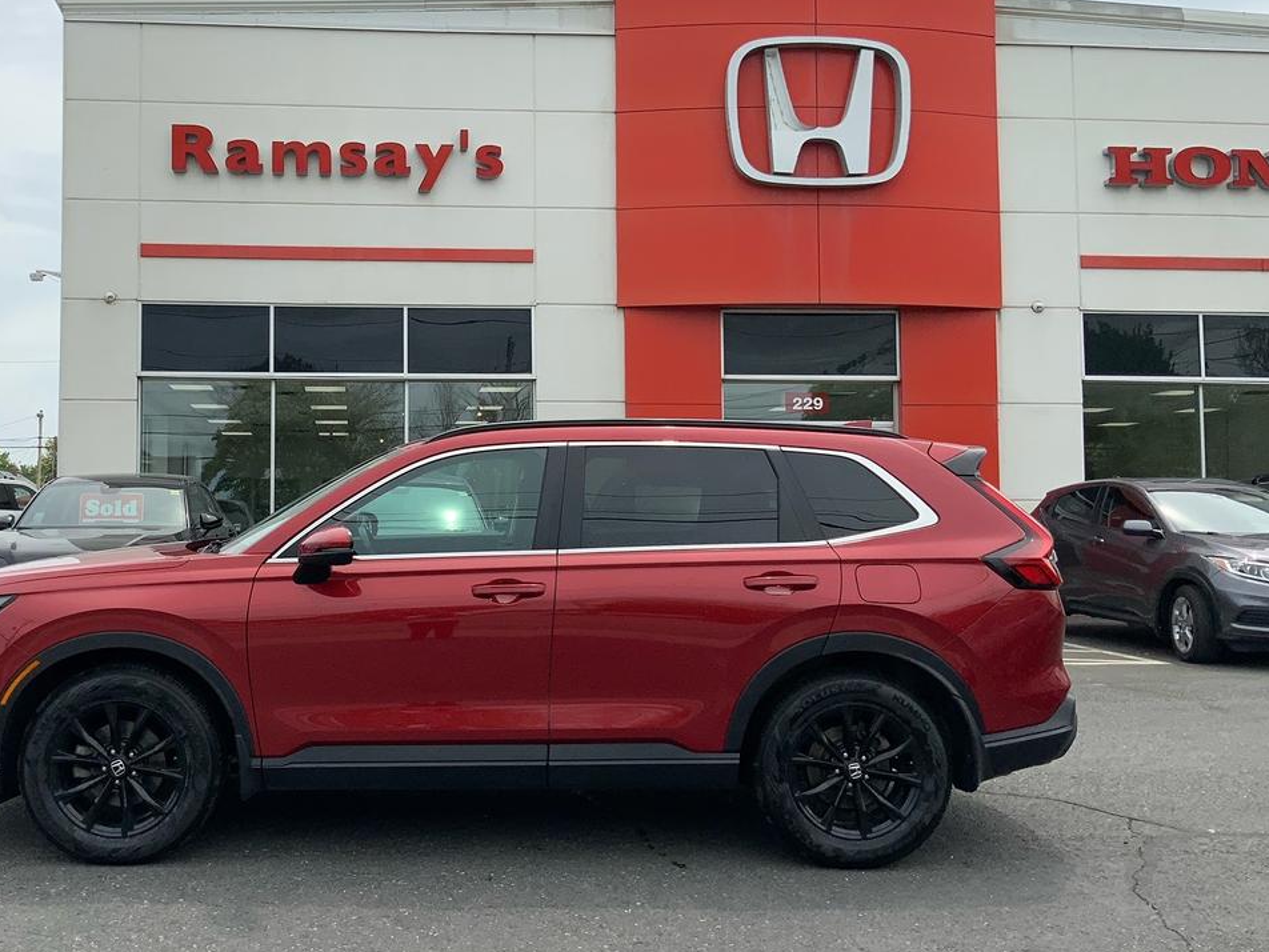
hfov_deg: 47.4
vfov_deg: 36.8
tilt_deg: +4.8
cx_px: 463
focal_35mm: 39
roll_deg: +0.0
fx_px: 1430
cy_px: 456
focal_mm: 3
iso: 20
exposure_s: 1/2959
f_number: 1.8
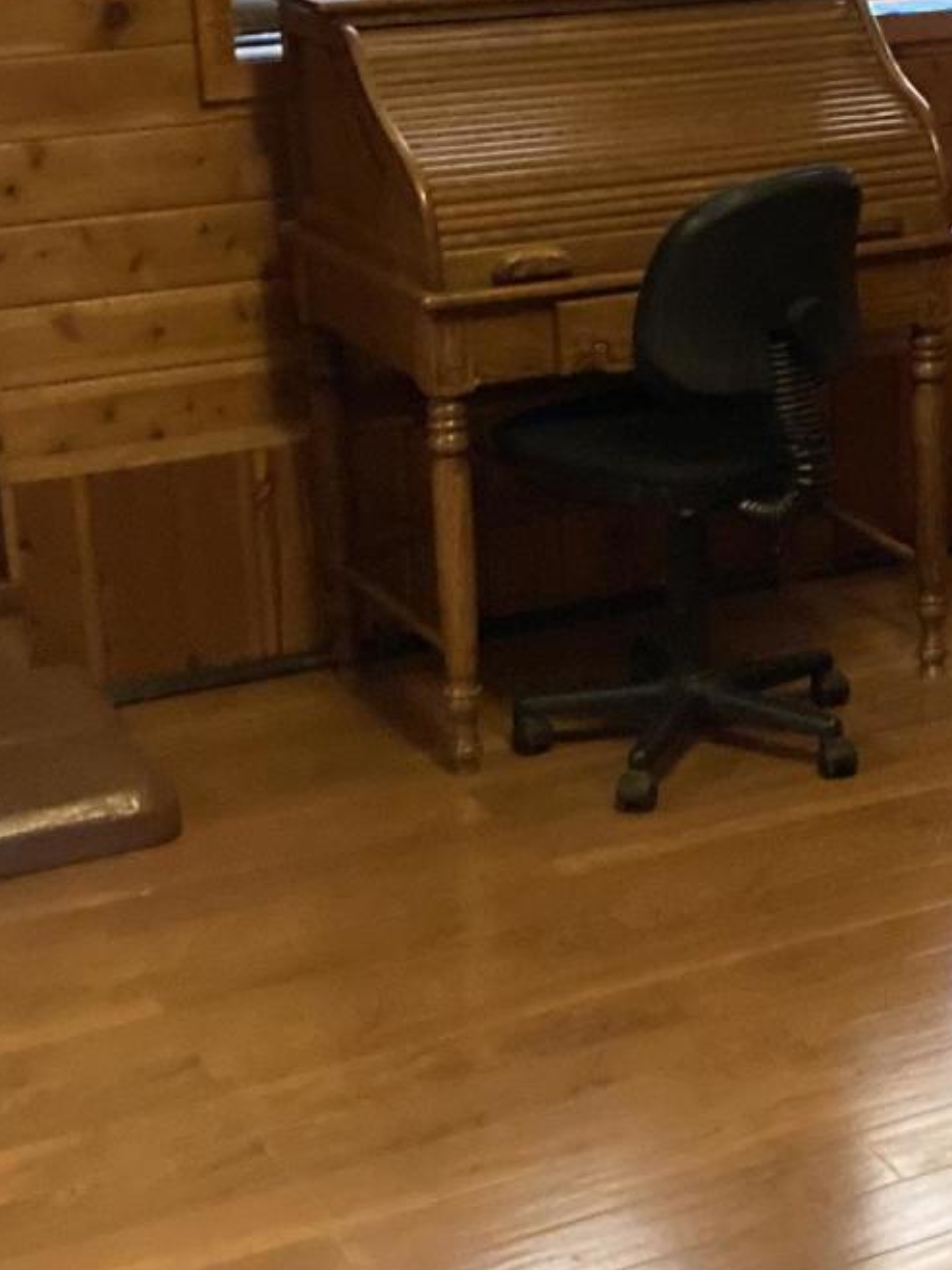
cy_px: 482
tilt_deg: -17.6
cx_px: 1097
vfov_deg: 23.0
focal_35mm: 85
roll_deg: -1.2
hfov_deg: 16.7
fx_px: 3118
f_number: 1.8
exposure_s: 1/30
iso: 640
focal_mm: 3.99
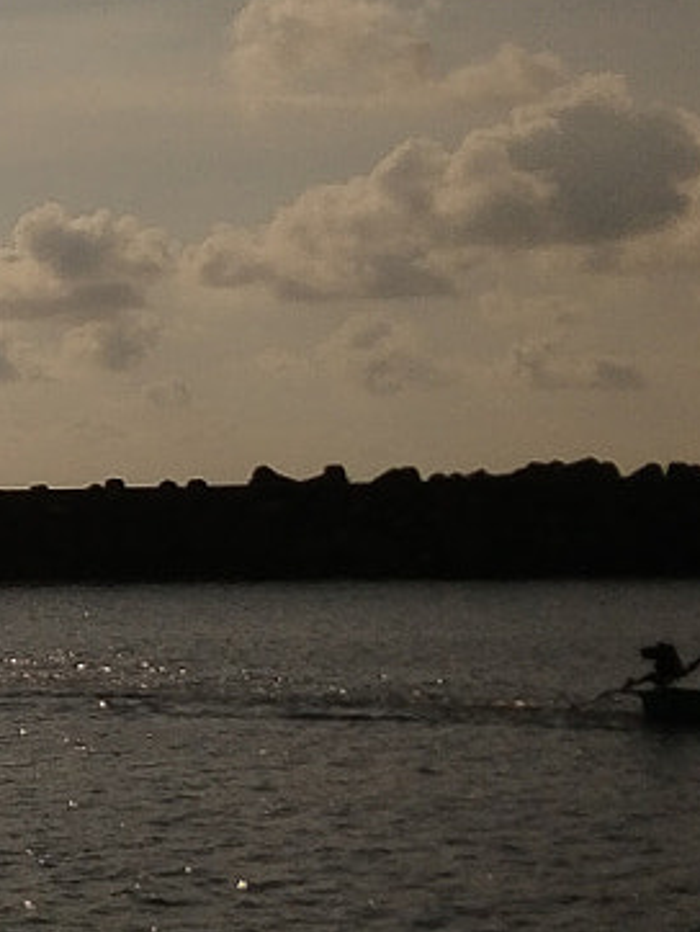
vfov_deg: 18.5
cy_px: 523
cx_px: -723
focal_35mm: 106
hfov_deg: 12.3
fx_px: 2855
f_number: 1.7
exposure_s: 1/21660
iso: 125
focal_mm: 4.1
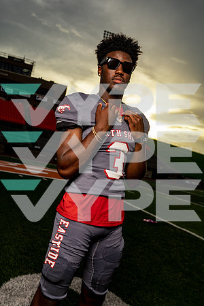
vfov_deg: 47.4
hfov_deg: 32.6
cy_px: 153
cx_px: 102
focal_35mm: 41
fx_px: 348
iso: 200
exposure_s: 1/500
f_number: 5.6
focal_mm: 41
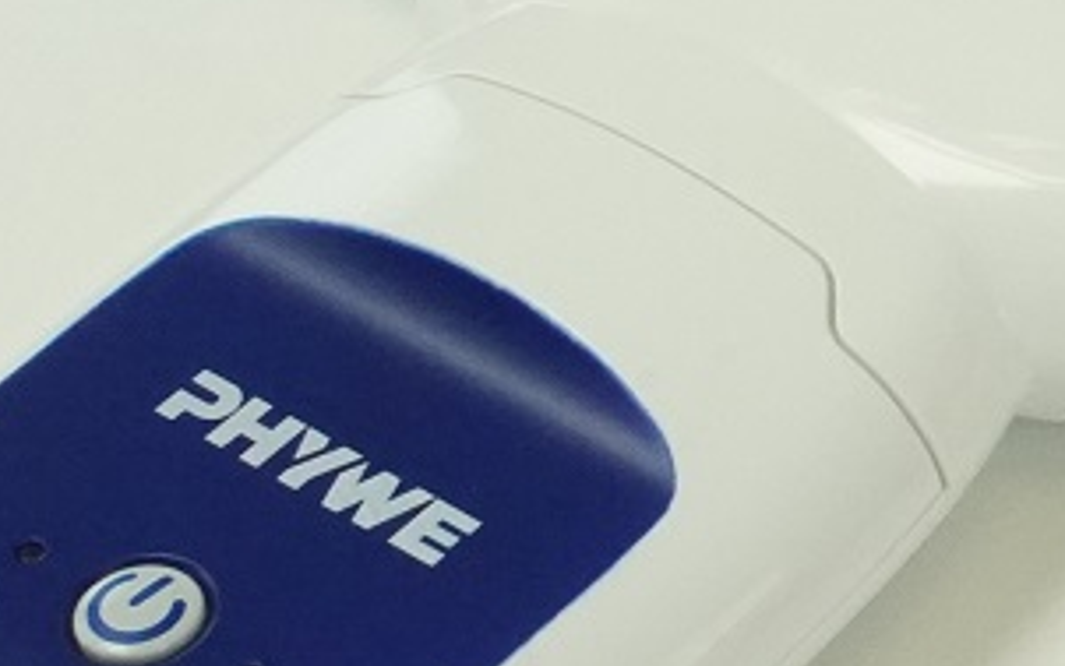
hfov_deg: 8.7
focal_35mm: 224
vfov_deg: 5.9
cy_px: 74
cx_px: 2324
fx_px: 6504
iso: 10000
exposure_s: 1/640
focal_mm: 41
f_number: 22
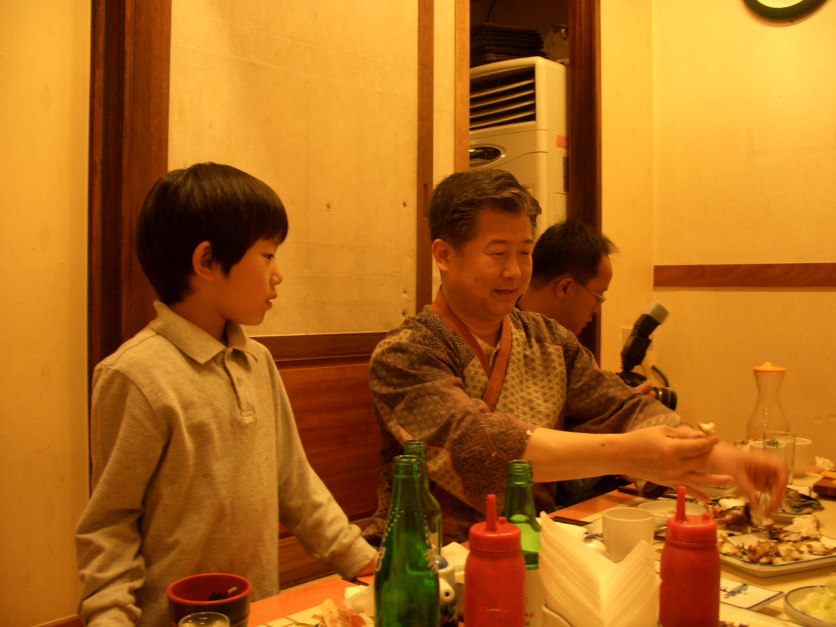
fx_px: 797
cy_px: 314
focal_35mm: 33
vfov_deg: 42.9
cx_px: 418
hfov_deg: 55.4
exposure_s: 1/20
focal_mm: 7.1
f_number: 2.8
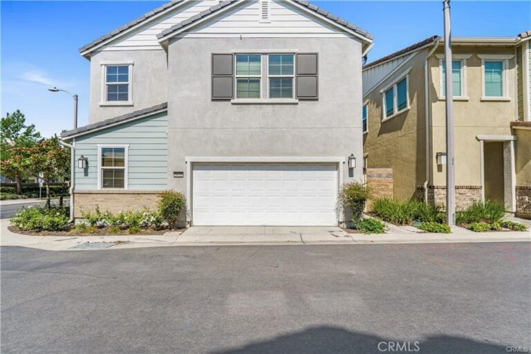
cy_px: 177
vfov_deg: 81.2
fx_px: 206
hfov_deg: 104.3
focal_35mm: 14
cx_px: 266
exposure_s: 1/400
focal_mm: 14
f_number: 10
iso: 100
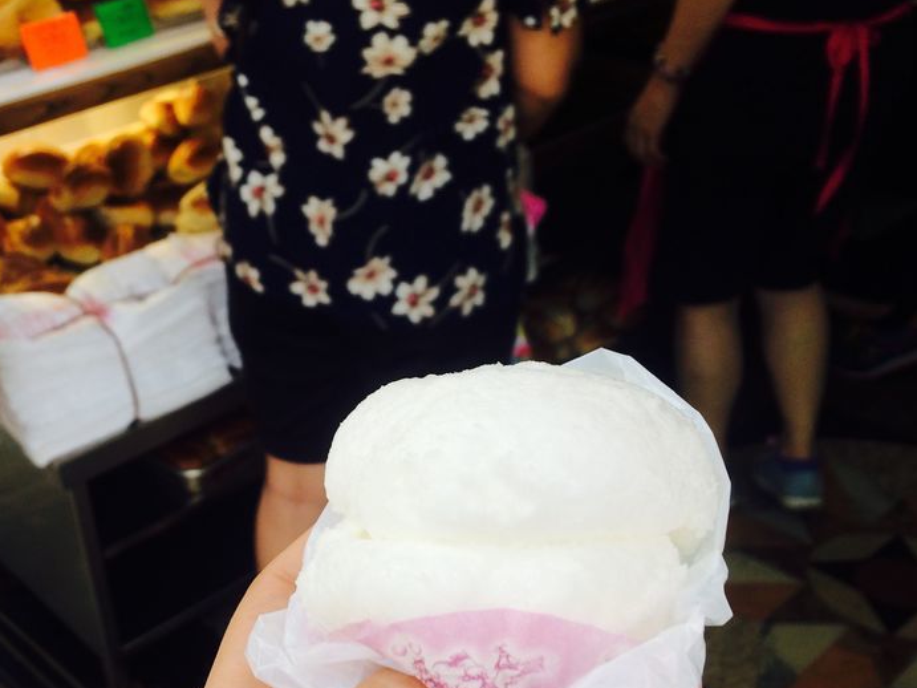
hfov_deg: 43.6
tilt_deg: -36.2
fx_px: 1139
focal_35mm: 43
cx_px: 350
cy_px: 485
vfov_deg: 33.1
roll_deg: +1.5
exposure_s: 1/50
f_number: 2.2
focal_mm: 4.15
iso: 50
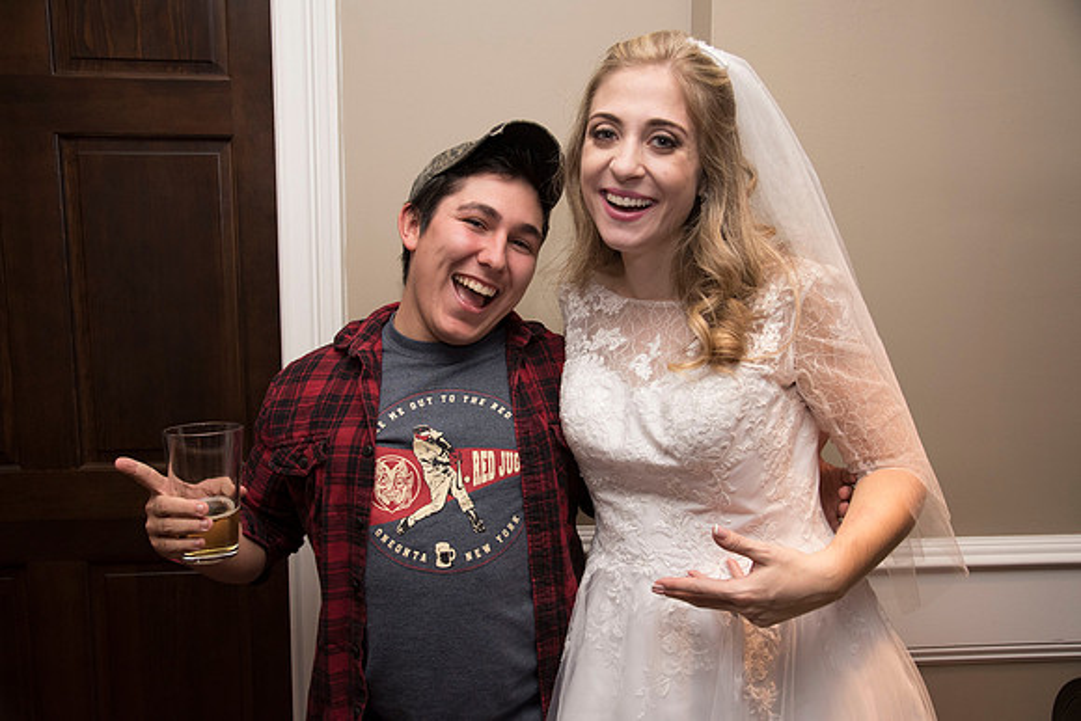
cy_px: 360
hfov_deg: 60.3
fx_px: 931
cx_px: 540
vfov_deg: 42.3
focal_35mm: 31
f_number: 5
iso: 2000
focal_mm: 31
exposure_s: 1/200
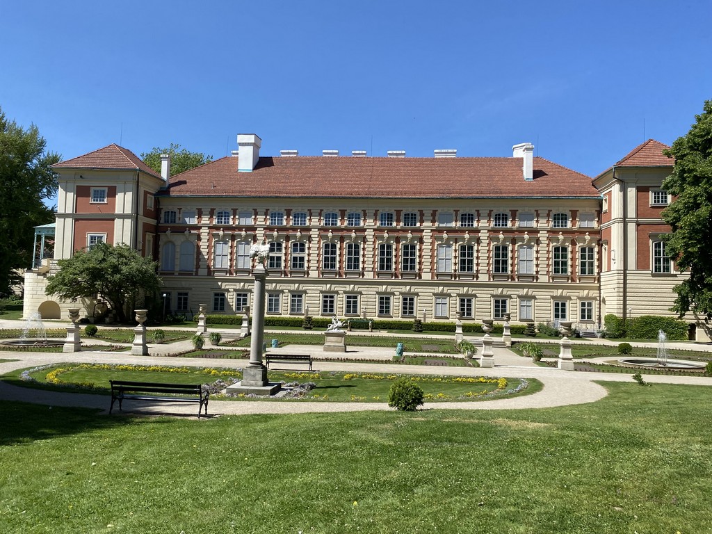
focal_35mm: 26
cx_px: 356
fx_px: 535
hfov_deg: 67.3
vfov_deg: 53.1
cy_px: 267
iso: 32
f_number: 1.8
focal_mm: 4.25
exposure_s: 1/2688
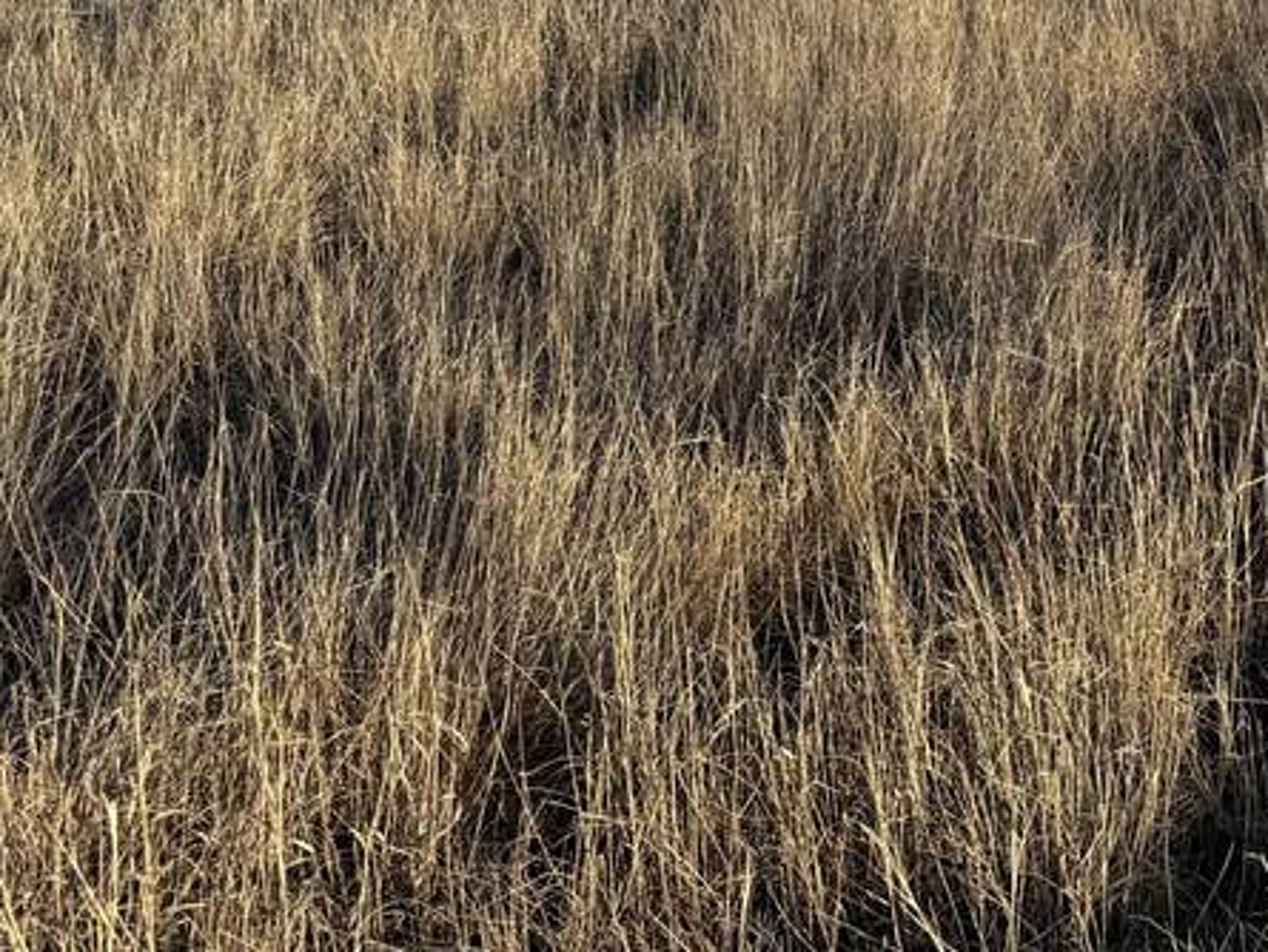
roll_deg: -0.9
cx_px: 1379
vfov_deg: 19.9
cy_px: -228
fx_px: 2528
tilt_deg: -3.8
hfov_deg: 26.1
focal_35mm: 69
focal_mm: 6.76
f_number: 1.78
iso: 80
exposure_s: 1/3425
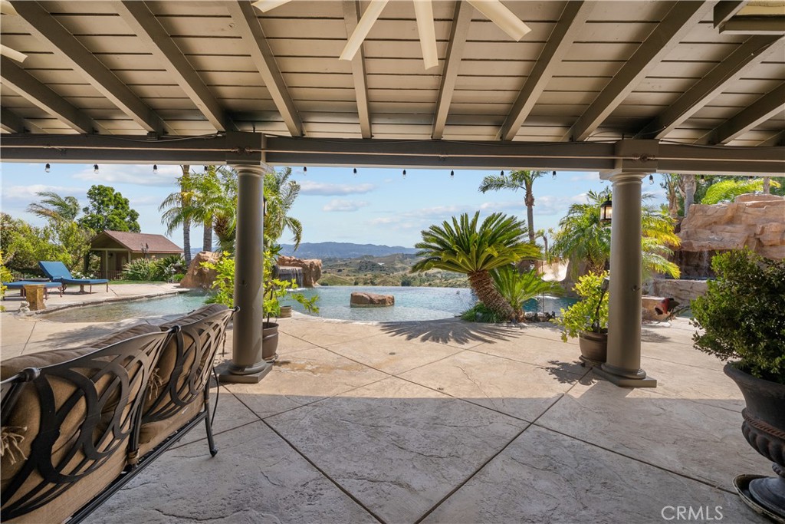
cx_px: 392
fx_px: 305
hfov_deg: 104.2
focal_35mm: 14
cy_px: 262
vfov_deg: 81.2
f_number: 9
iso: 125
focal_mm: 14
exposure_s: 1/125
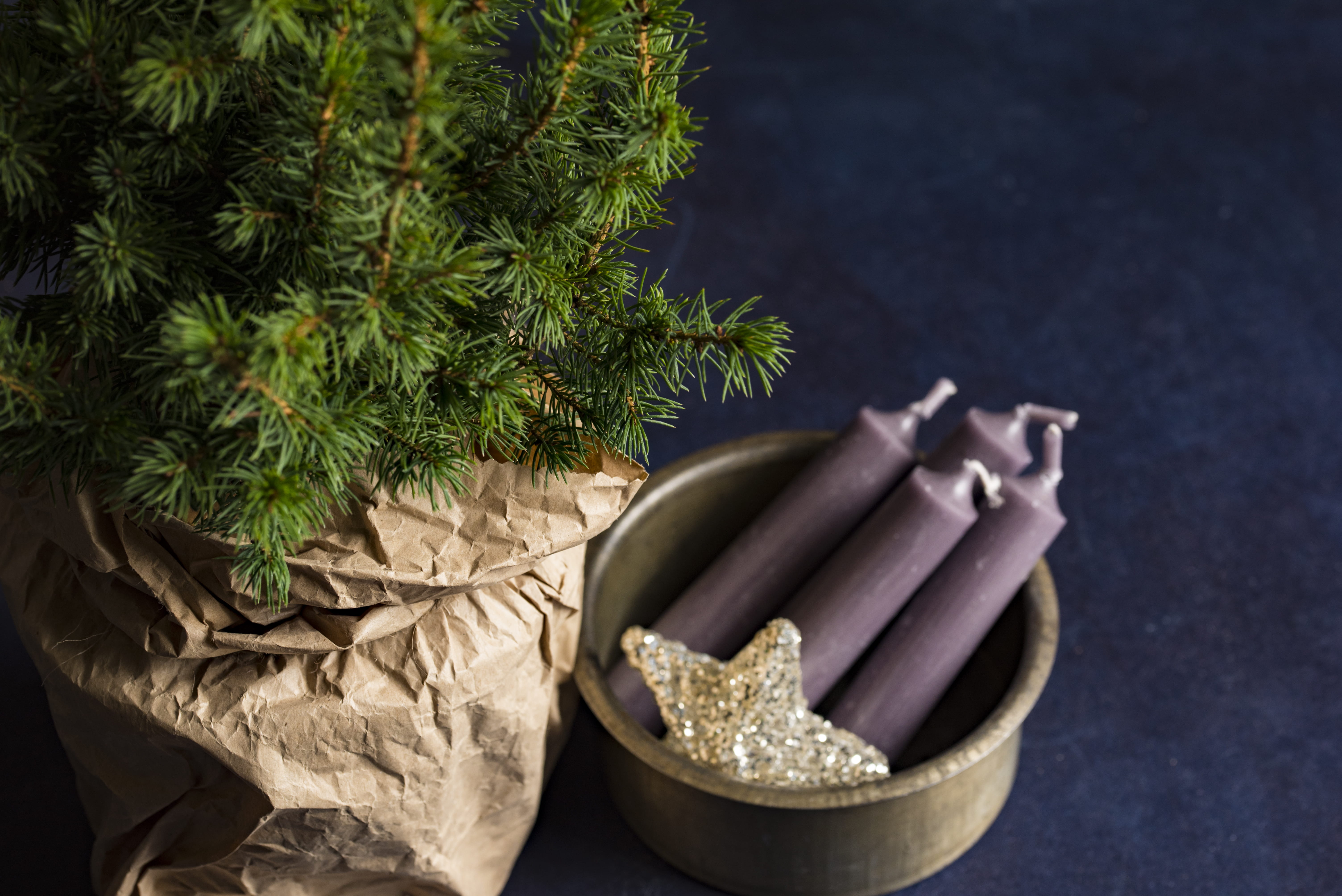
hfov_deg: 19.4
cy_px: 448
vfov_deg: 13.1
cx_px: 671
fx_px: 3915
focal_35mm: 105
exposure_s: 1/10
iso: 400
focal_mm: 105
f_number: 10
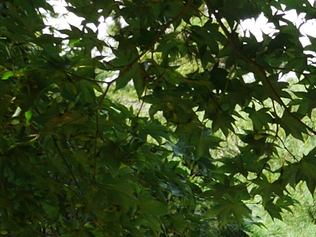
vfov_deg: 6.4
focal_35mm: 215
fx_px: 1963
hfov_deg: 7.9
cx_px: 954
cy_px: 672
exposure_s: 1/250
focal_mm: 17
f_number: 5.6
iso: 200
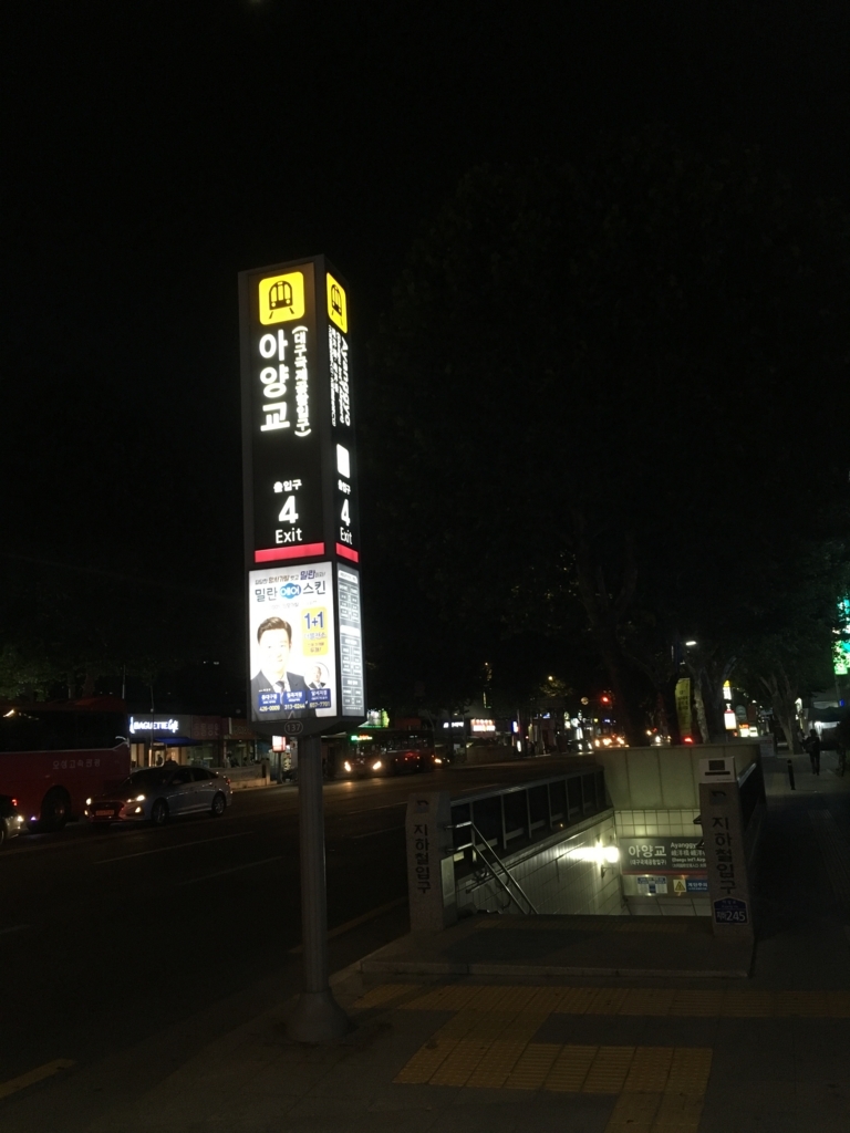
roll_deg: +3.3
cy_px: 566
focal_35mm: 29
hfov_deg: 48.2
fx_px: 949
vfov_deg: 61.7
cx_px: 425
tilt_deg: +10.3
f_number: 2.2
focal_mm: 4.15
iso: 125
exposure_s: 1/30
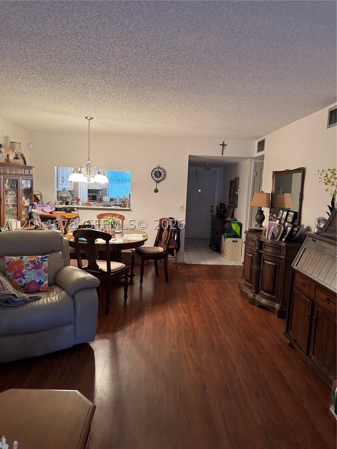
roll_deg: -3.1
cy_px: 224
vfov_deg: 71.6
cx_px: 168
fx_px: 312
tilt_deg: -6.6
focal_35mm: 24
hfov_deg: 56.8
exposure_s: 1/60
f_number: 1.78
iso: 640
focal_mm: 6.76
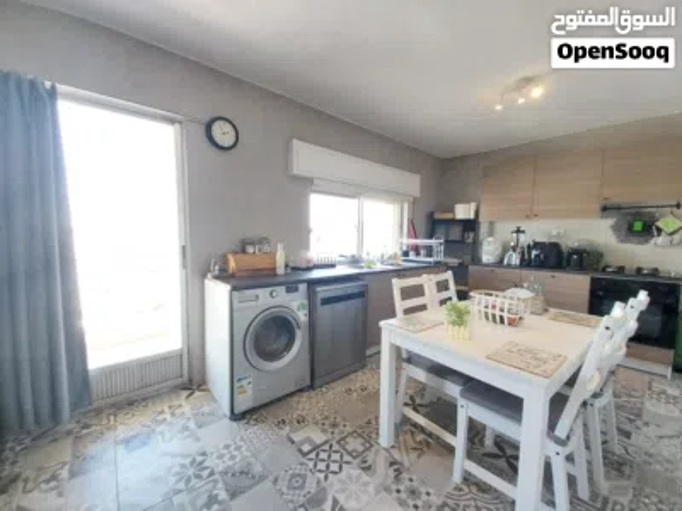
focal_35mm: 13
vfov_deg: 89.9
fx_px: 256
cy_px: 256
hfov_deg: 106.2
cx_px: 341
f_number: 2.2
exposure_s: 1/50
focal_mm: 1.3
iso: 125
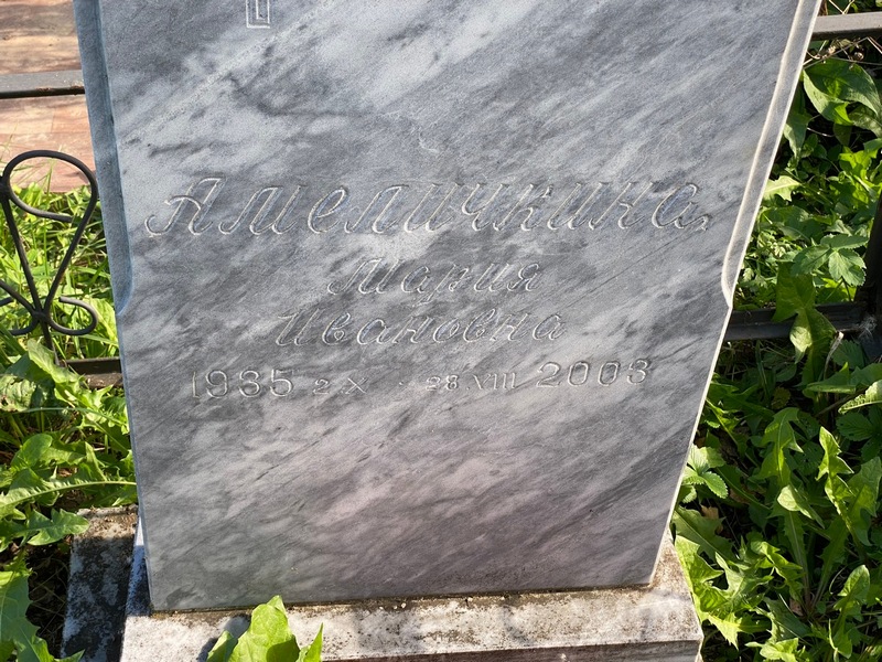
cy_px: 331
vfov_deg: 28.0
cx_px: 441
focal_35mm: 52
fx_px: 1325
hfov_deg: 36.8
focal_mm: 6
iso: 20
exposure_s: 1/229
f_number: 2
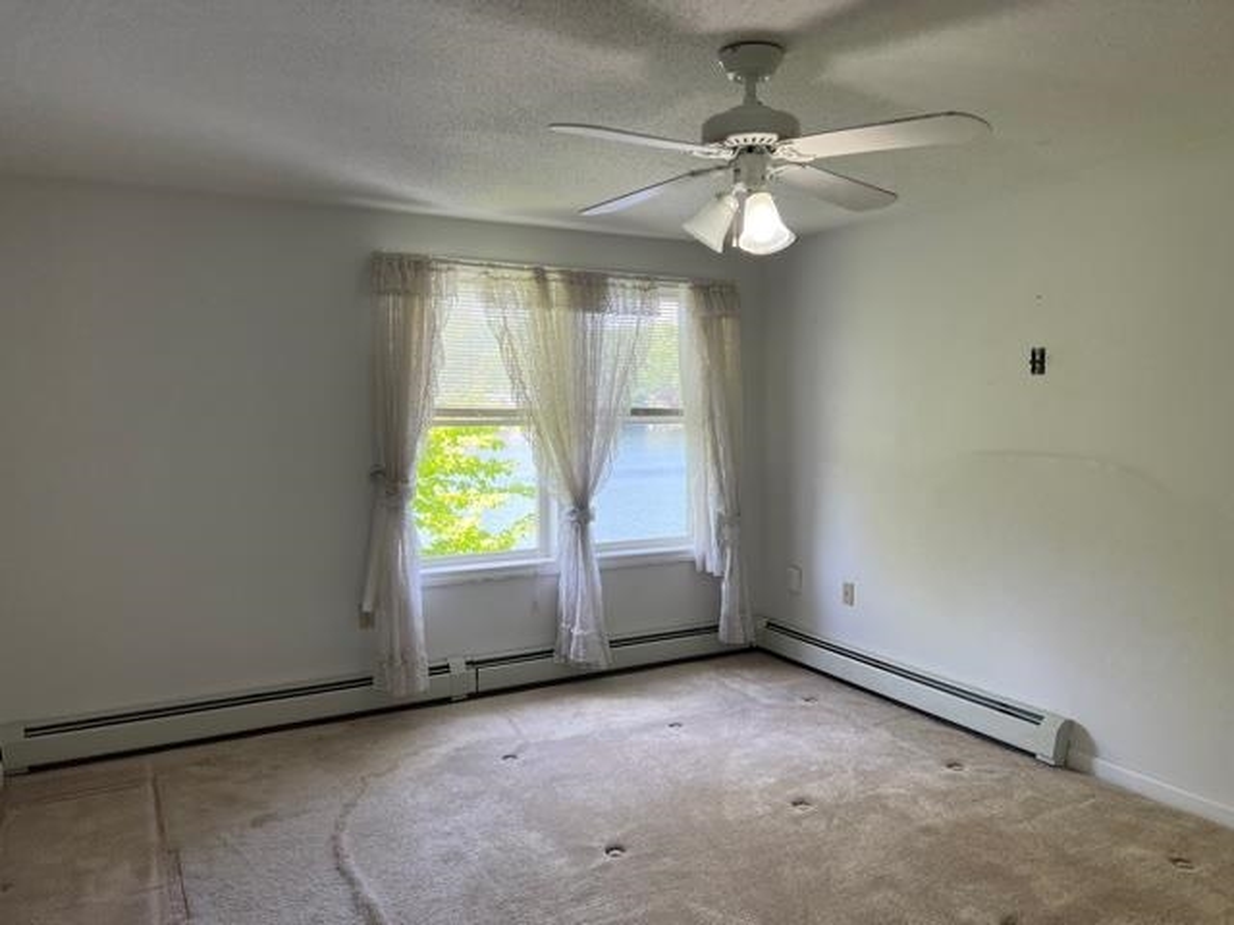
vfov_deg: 53.1
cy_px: 462
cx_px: 617
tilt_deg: -3.4
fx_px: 927
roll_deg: +0.4
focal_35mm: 26
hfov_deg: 67.3
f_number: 1.5
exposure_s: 1/144
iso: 64
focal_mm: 5.7
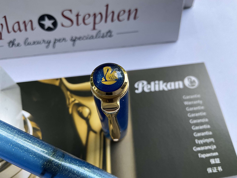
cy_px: 89
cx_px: 118
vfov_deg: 48.2
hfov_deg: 61.7
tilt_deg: -63.9
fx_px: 199
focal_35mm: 29
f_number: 1.8
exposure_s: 1/122
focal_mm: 3
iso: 64
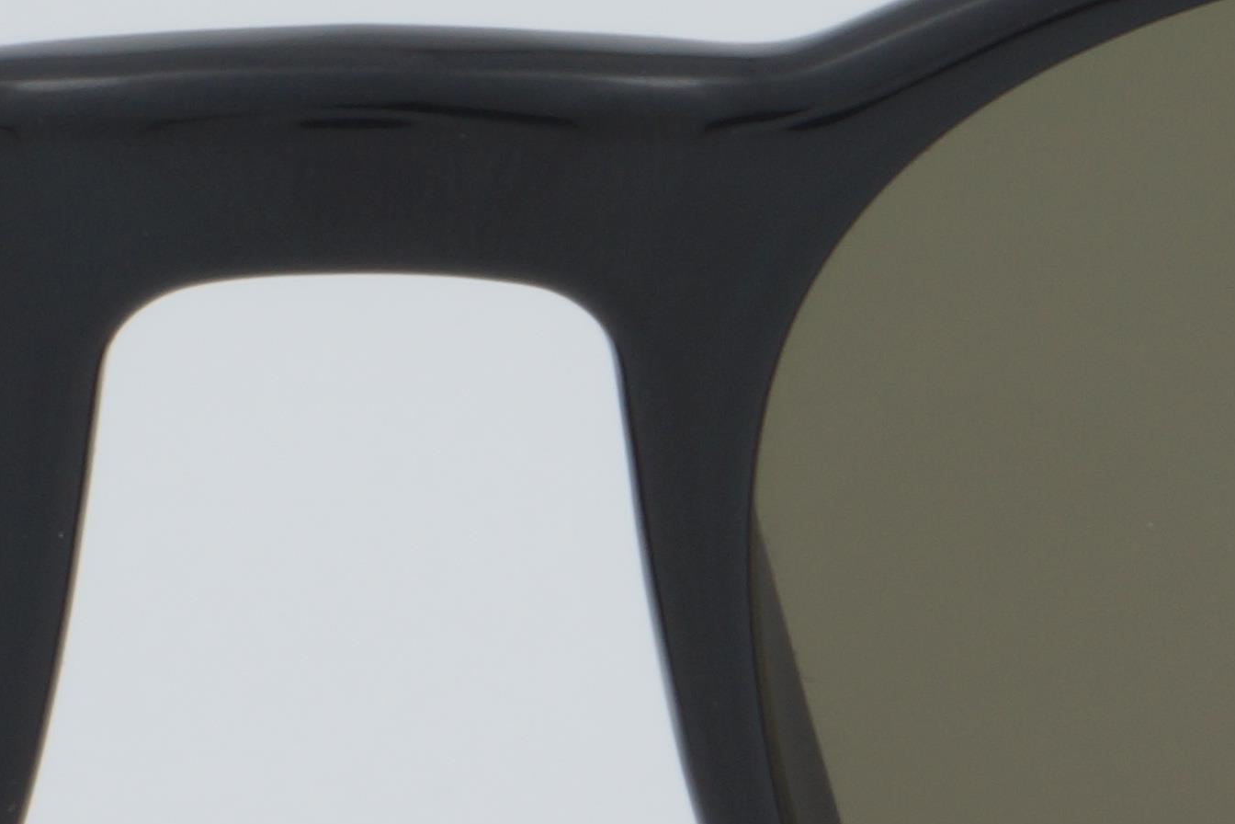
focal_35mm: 368
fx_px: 12631
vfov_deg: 3.7
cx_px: 359
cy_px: 470
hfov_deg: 5.6
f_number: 32
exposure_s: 1/4
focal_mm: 55
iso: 100
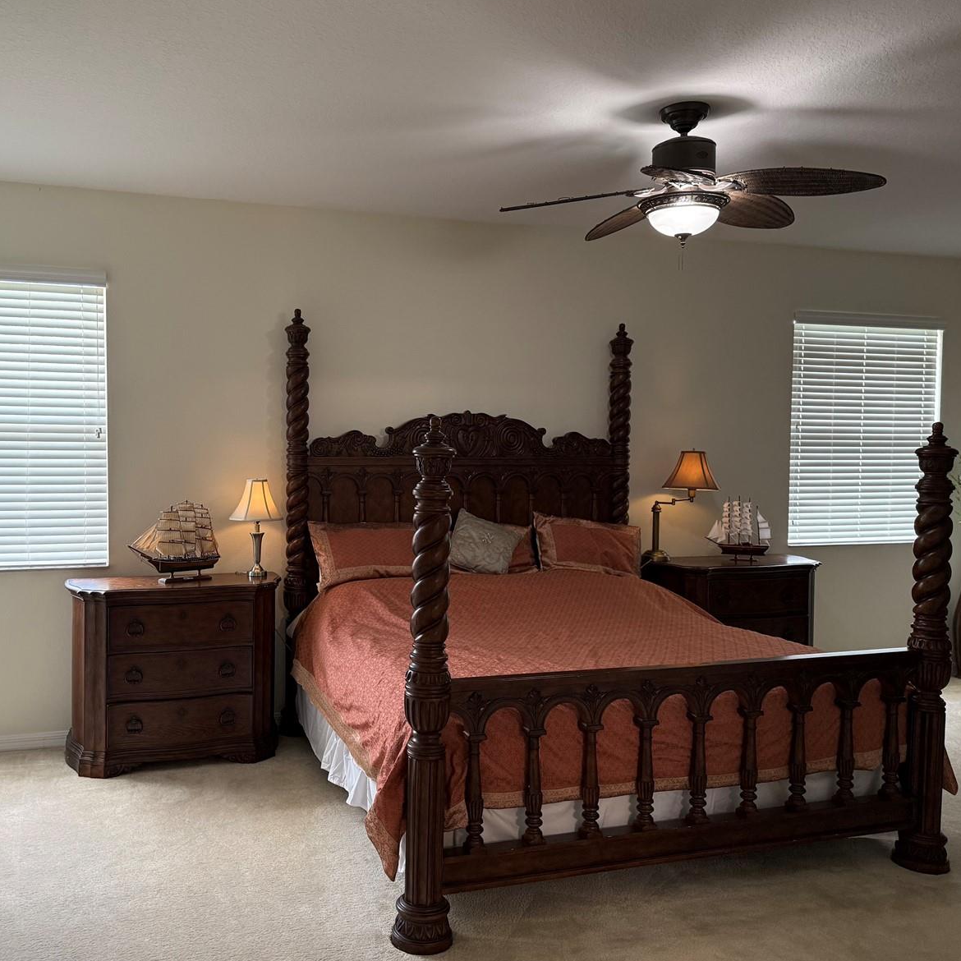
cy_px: 480
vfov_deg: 55.6
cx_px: 379
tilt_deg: -1.3
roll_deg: -0.8
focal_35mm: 29
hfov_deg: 55.2
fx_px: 911
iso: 250
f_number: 1.78
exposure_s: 1/120
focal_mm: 6.76
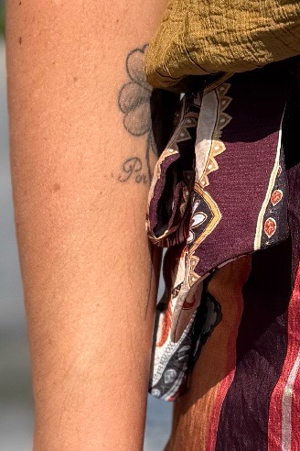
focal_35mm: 124
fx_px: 1550
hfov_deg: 11.0
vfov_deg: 16.5
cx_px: 238
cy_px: 287
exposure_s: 1/5319
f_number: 1.78
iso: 80
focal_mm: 6.76
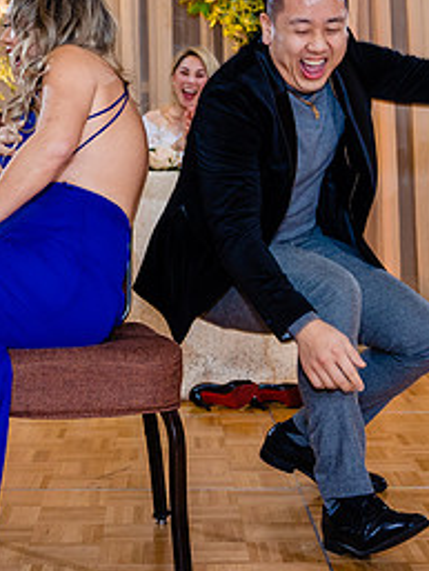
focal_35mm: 87
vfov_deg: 22.1
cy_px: 98
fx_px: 1436
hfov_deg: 16.9
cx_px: 122
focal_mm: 32
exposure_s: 1/160
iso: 1000
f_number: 4
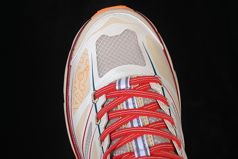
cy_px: 80
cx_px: 119
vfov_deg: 18.2
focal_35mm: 75
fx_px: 496
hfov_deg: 27.0
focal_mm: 50
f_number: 7.1
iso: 160
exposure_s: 1/80
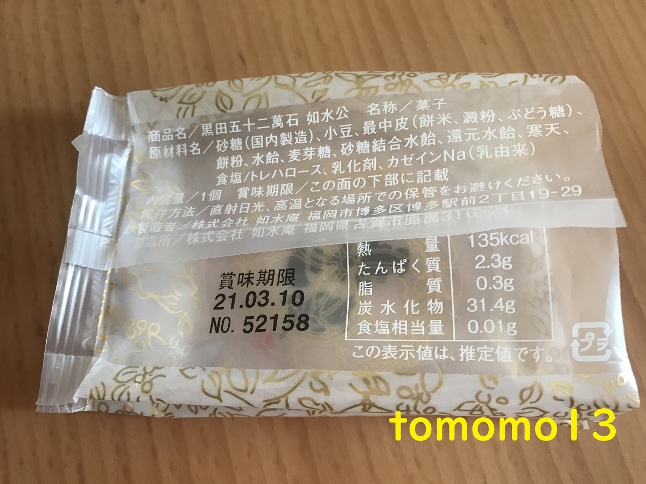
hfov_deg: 63.4
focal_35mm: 28
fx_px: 523
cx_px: 323
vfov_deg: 49.7
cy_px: 242
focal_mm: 3.99
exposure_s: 1/17
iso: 50
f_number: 1.8
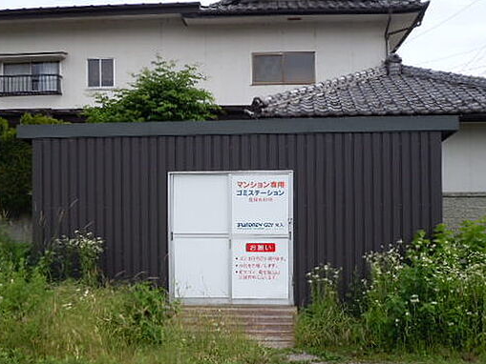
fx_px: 688
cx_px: 219
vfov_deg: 29.6
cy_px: 211
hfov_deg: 38.9
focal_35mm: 49
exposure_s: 1/400
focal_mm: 6.9
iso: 100
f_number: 4.3
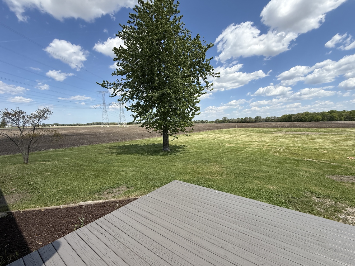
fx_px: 154
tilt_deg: -6.0
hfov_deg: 98.2
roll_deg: +0.9
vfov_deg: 81.7
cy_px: 141
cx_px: 179
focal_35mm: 15
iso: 50
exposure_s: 1/1848
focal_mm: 2.22
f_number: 2.2
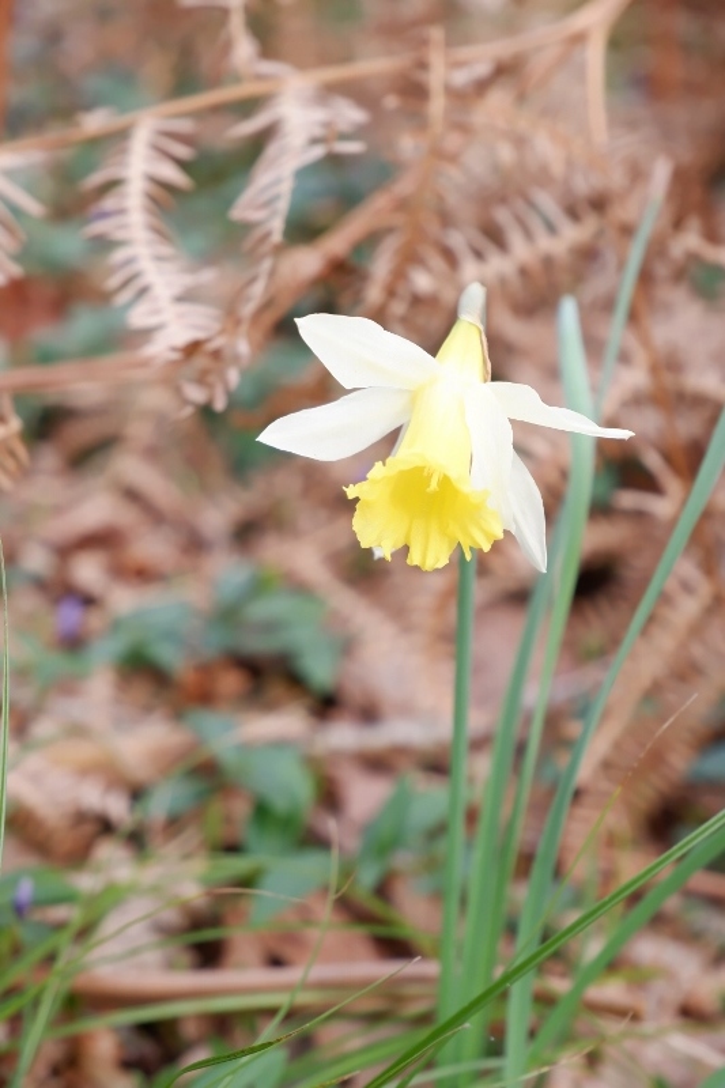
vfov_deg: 30.5
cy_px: 544
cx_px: 362
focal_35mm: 66
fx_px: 1994
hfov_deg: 20.6
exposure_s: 1/250
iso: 400
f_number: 5.6
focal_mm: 44.5
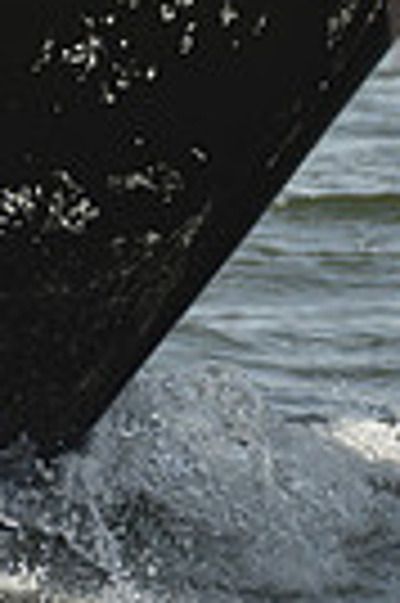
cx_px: 146
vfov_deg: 2.4
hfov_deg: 1.6
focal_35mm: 867
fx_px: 14486
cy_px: -670
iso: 280
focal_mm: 200
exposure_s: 1/1600
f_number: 8
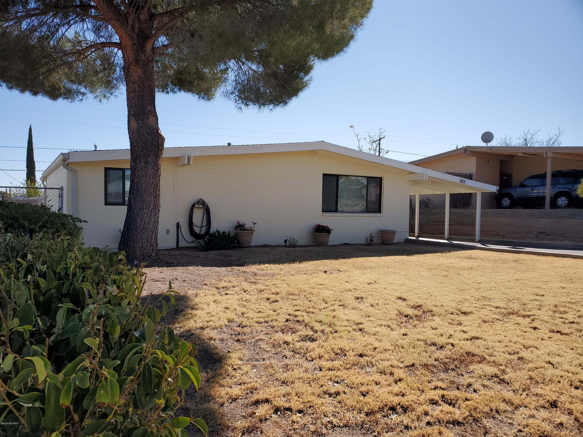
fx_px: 438
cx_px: 292
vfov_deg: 53.1
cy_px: 218
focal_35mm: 26
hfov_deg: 67.3
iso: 50
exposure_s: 1/1675
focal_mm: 4.3
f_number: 2.4
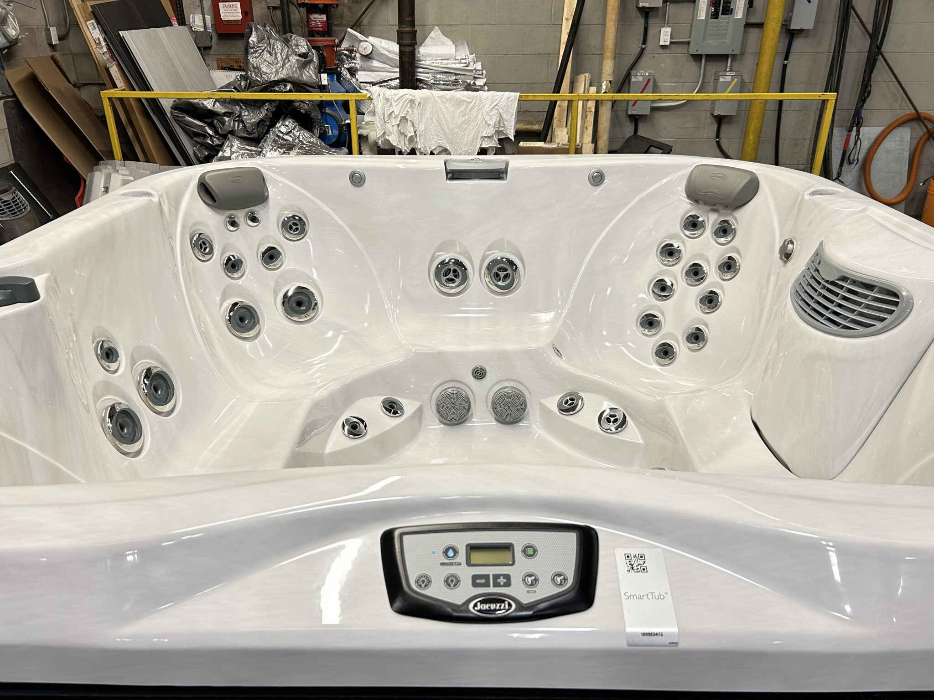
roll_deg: +0.6
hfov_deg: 67.3
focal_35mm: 26
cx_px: 467
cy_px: 350
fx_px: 702
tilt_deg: -25.8
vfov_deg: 53.1
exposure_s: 1/60
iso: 160
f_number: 1.5
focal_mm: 5.7
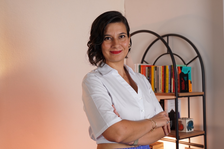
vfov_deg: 28.1
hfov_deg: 41.2
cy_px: 74
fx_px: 298
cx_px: 112
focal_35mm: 48
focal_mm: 31.9
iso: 500
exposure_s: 1/50
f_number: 2.8
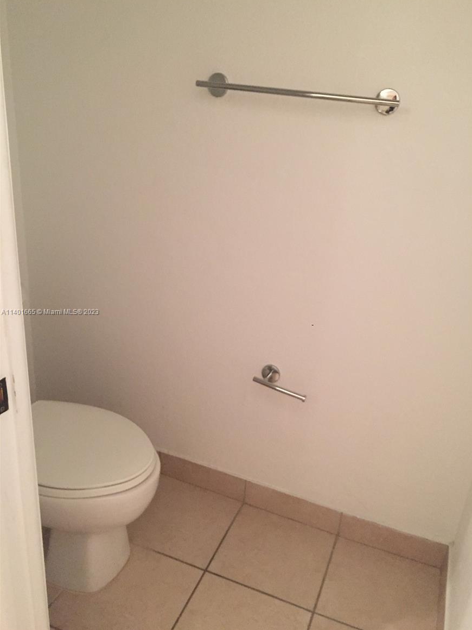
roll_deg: -4.9
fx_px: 545
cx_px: 244
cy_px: 312
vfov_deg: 60.0
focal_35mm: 30
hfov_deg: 46.8
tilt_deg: -22.8
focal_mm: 4.15
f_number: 2.2
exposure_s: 1/17
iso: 250
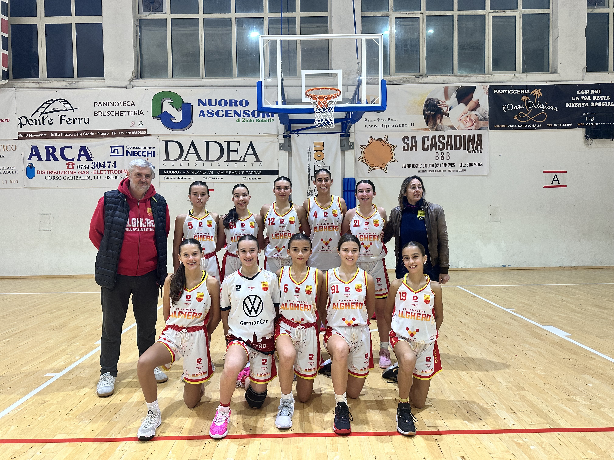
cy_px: 230
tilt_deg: -1.4
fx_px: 426
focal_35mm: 24
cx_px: 307
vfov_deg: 56.8
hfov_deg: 71.6
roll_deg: +0.8
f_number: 1.78
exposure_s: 1/100
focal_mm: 6.86
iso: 160
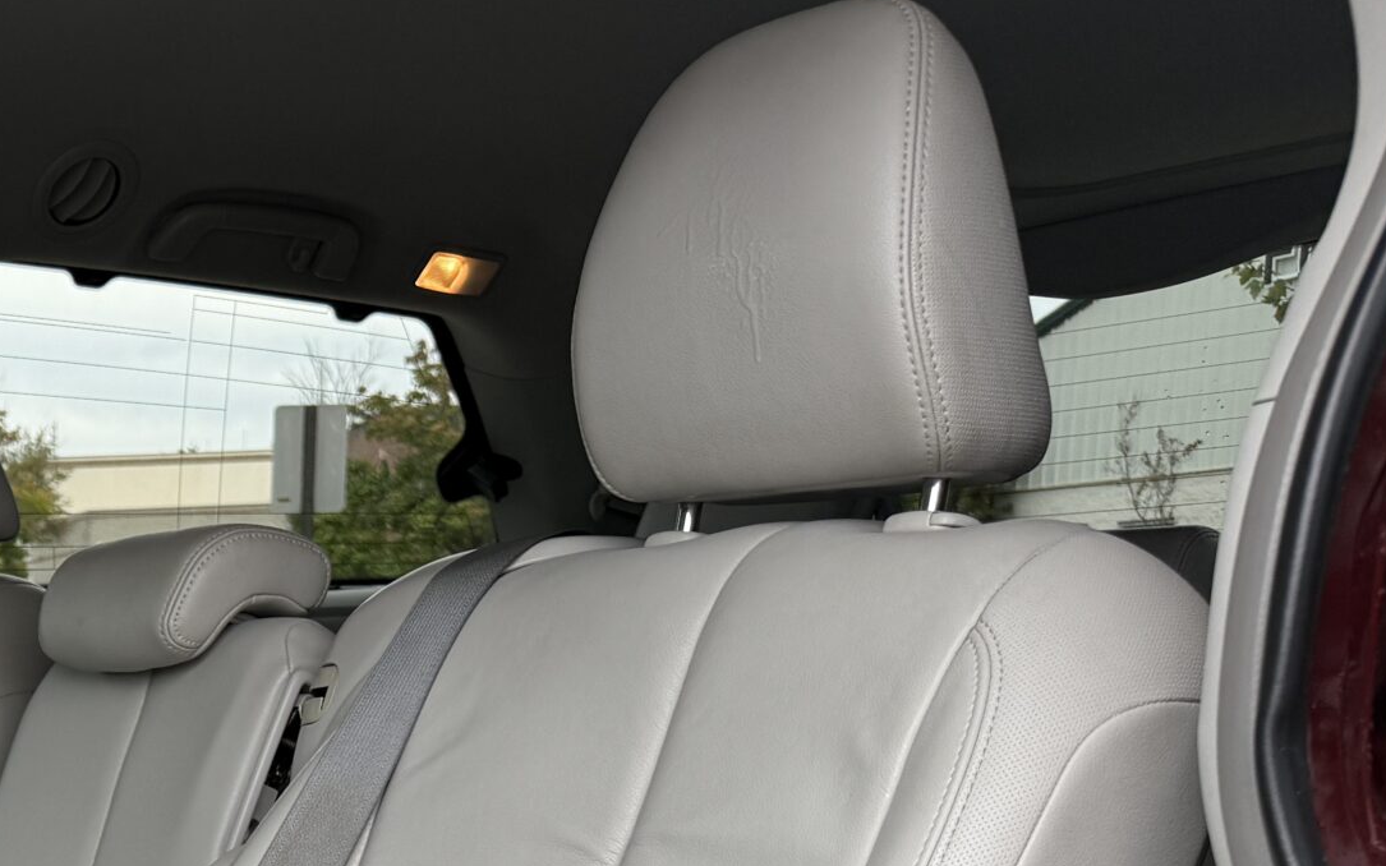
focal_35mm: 60
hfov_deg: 29.8
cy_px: 1115
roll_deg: +1.4
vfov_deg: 19.9
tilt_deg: -10.8
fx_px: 2266
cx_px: -212
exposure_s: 1/459
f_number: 1.78
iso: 80
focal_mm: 6.76
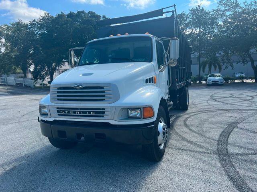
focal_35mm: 26
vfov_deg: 53.1
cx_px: 128
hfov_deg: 67.3
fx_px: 193
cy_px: 96
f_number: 1.5
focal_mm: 5.7
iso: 50
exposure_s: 1/2165
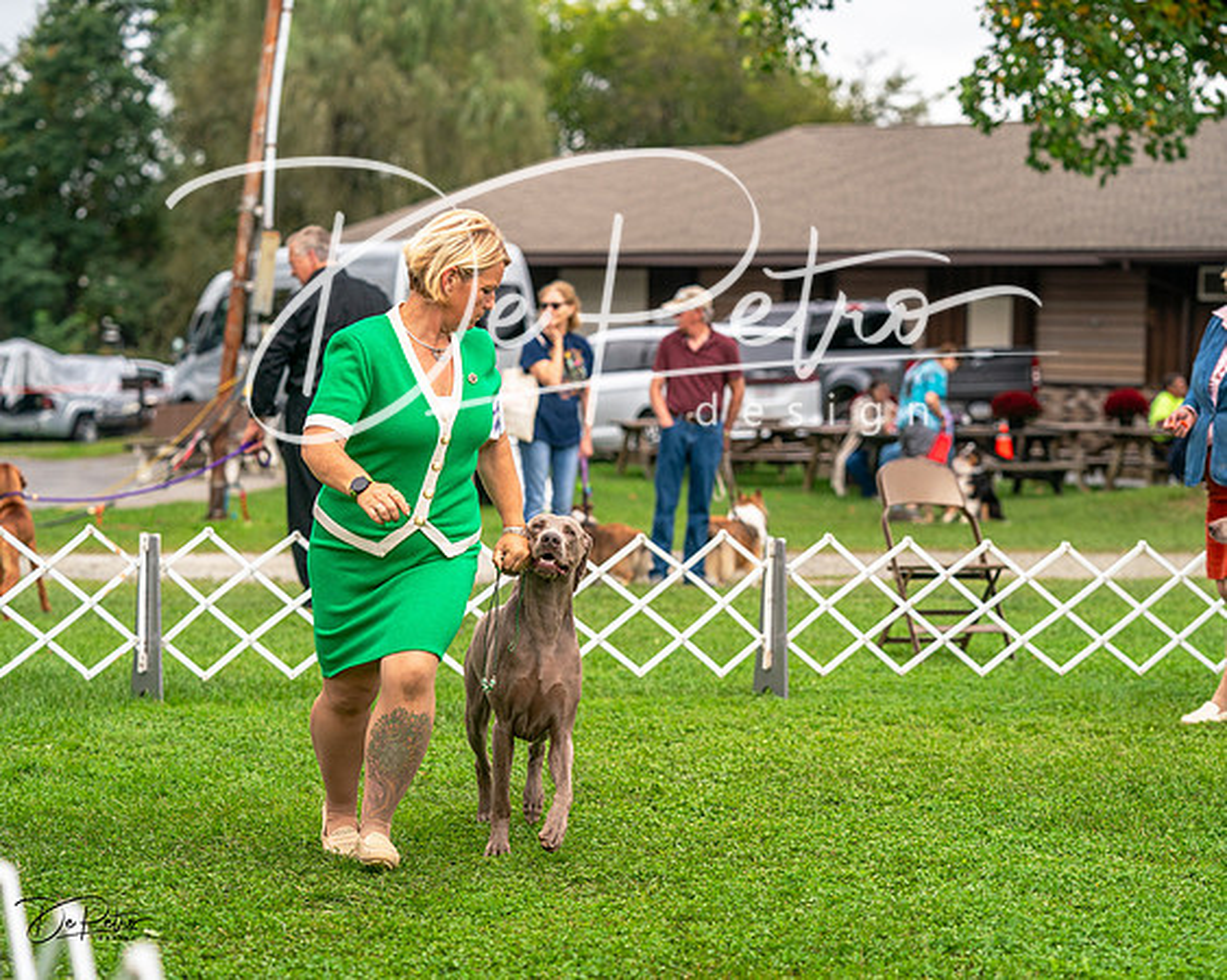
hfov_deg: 17.6
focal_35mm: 109
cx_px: 614
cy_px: 490
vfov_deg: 14.1
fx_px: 3966
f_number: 3.5
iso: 400
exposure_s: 1/1250
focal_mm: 97
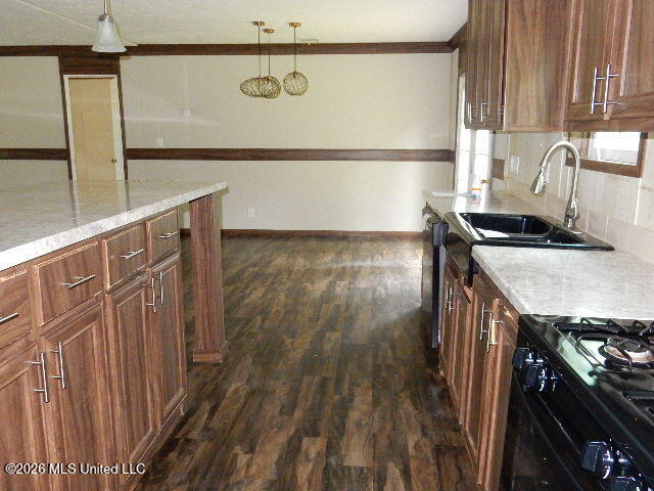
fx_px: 567
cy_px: 246
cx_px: 327
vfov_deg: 46.8
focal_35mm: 30
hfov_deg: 60.0
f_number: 4
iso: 1100
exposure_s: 1/30
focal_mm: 5.4
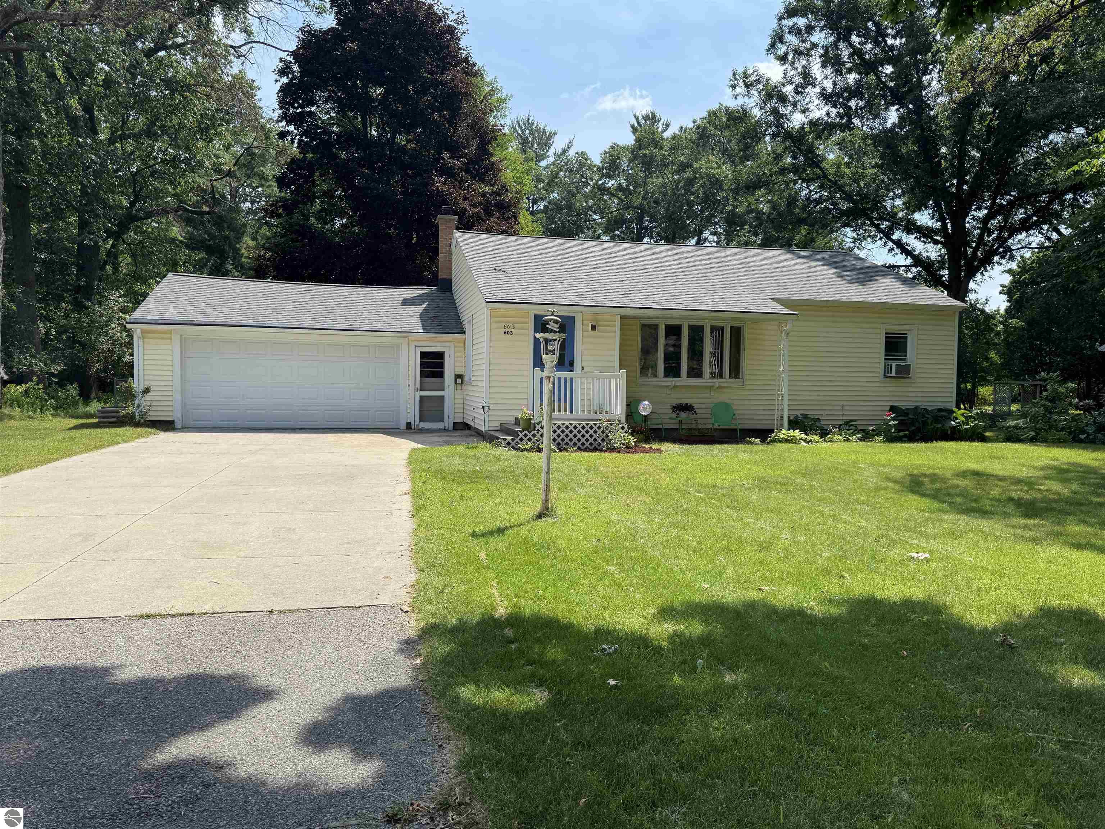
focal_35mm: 24
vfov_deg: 56.8
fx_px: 766
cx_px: 552
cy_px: 414
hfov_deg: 71.6
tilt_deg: -2.8
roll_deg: -1.6
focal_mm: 6.76
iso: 80
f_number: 1.78
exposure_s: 1/2833
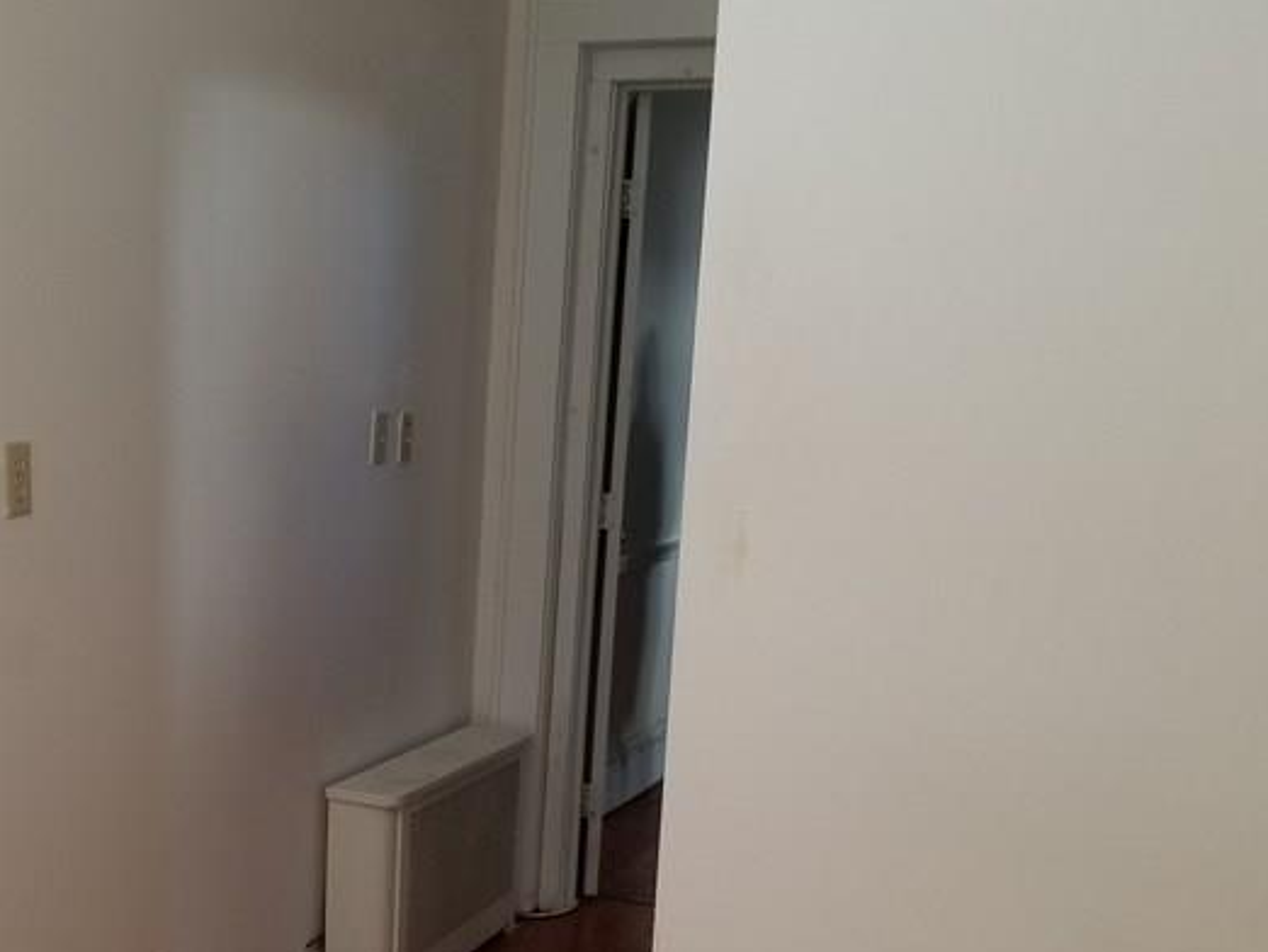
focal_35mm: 51
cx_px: 306
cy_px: 772
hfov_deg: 36.5
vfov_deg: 27.9
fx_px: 1869
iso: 80
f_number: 1.7
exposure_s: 1/50
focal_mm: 4.25
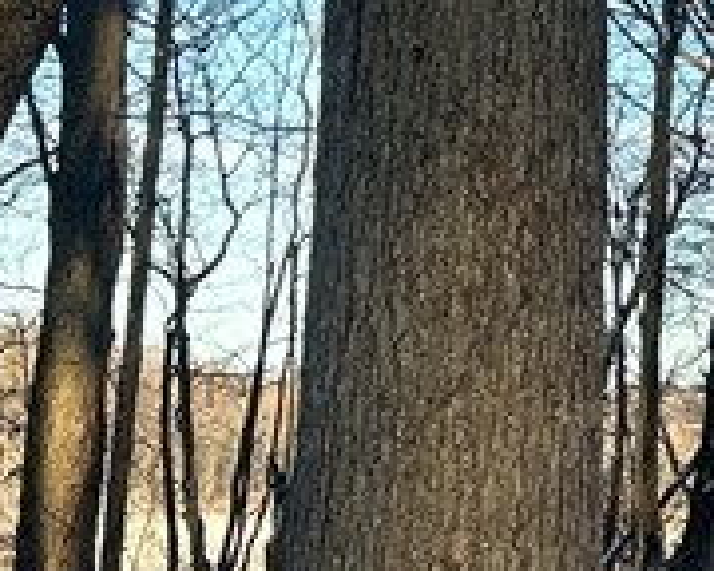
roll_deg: -2.7
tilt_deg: +7.4
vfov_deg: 10.7
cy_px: 91
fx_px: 3043
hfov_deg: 11.6
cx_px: 1551
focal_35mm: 144
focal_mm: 5.7
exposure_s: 1/763
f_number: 1.5
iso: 50
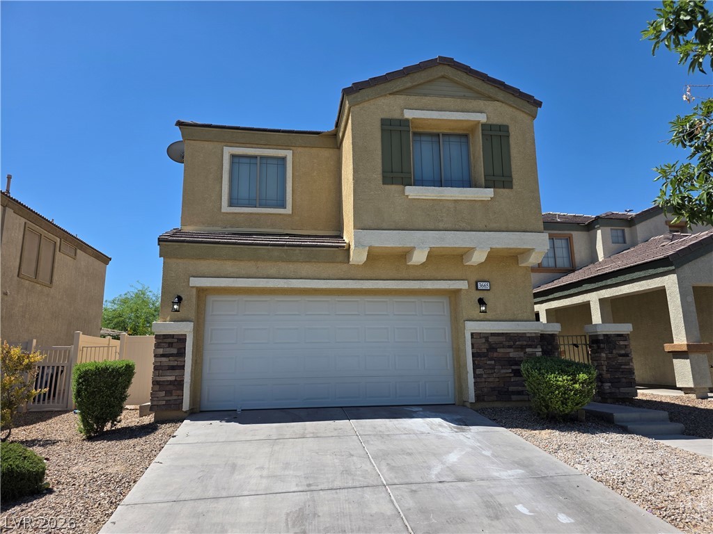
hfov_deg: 73.9
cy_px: 267
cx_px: 356
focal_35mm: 23
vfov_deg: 58.9
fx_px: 474
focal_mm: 6.3
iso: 80
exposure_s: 1/6355
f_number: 1.7
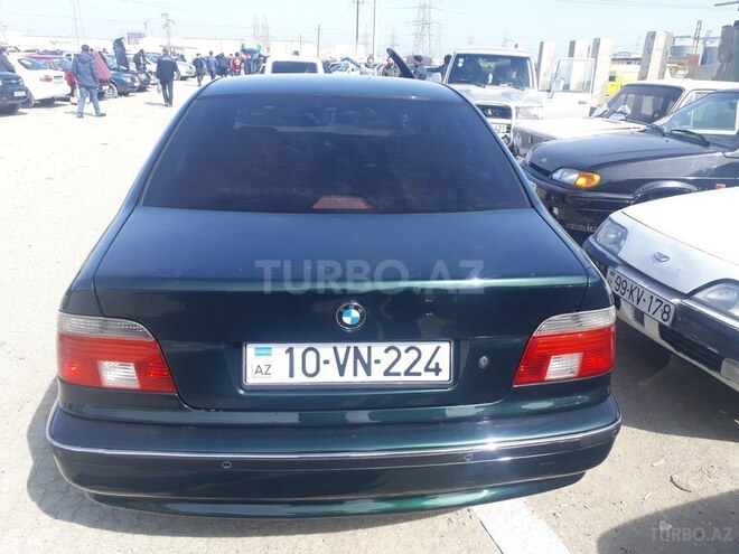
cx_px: 370
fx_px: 576
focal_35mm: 27
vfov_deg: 51.4
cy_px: 277
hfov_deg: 65.3
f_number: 1.9
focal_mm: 3.6
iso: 40
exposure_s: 1/616
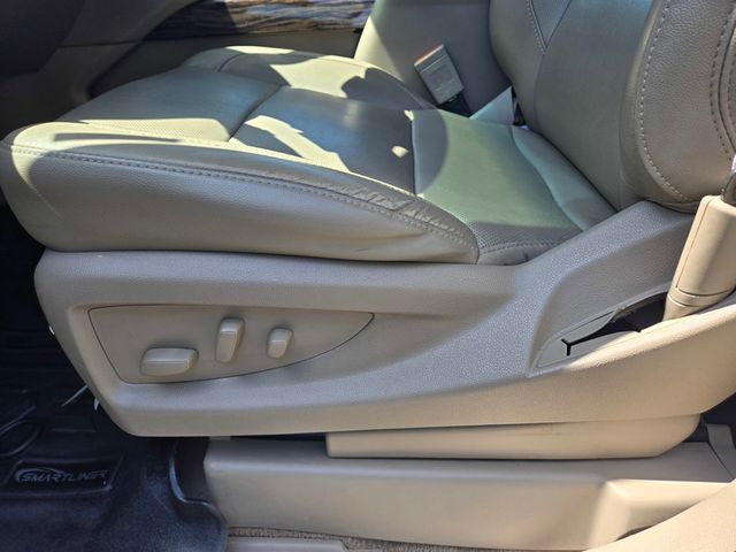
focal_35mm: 23
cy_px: 276
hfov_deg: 73.9
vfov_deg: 58.9
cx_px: 368
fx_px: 489
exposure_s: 1/264
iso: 25
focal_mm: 5.4
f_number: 1.8
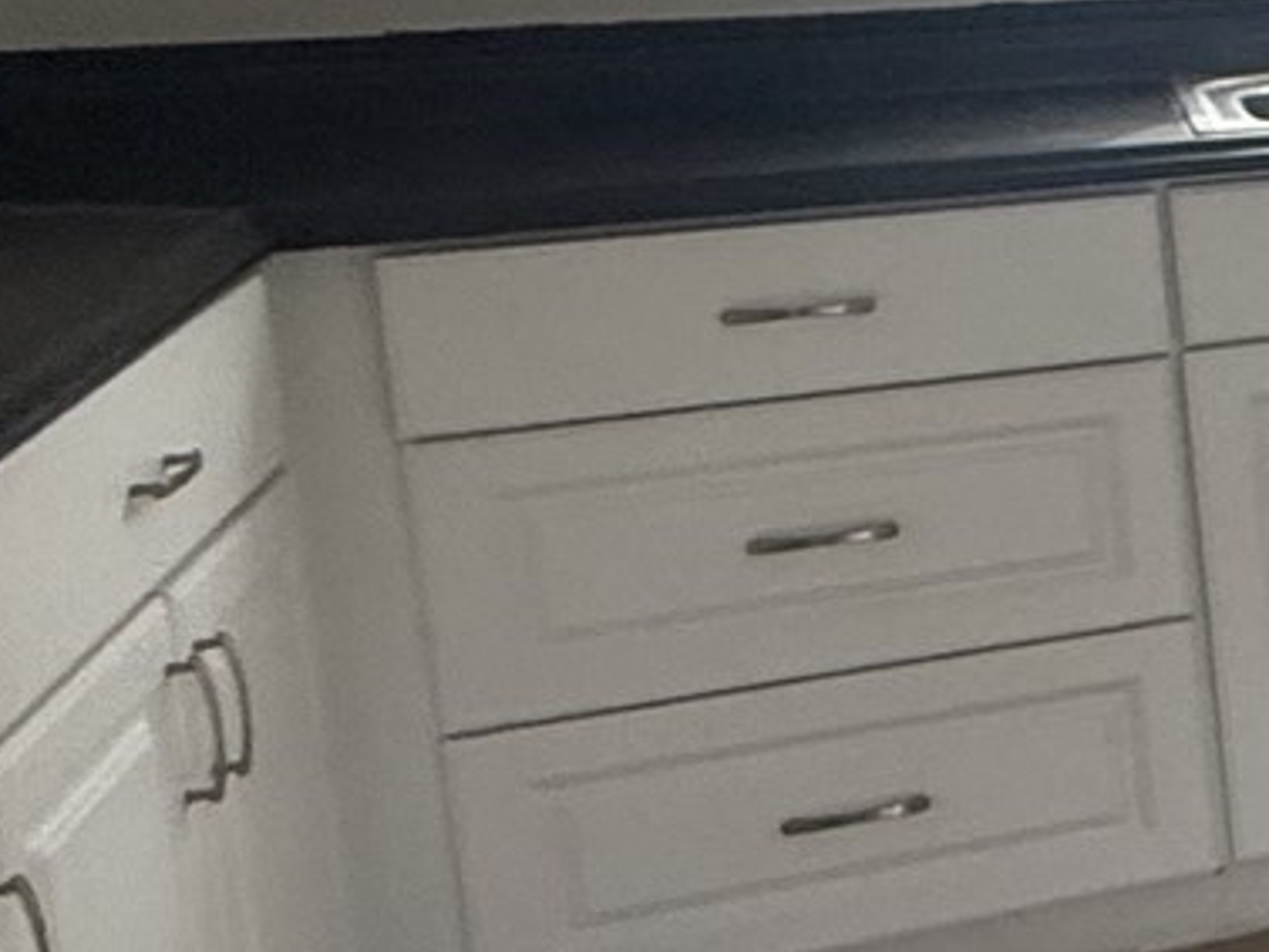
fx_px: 2787
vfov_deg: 19.1
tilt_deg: -7.7
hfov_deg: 15.2
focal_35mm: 76
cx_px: 3019
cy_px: 151
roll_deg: -0.2
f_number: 2.2
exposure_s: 1/91
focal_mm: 2.22
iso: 400
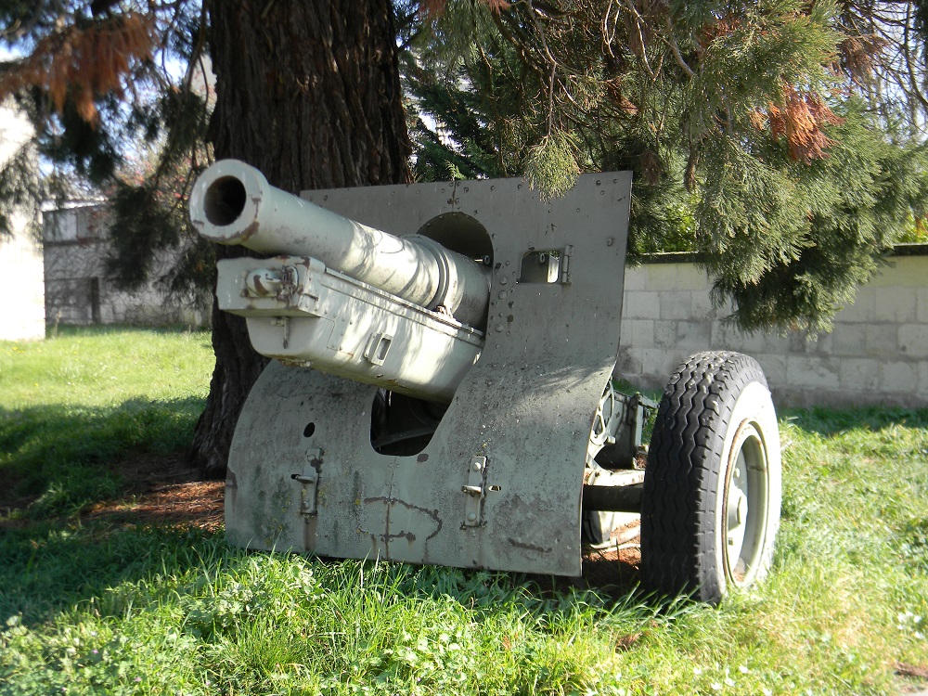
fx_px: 1260
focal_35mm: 47
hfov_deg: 40.4
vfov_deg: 30.9
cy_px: 348
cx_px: 464
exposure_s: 1/170
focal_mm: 8.6
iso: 80
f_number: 3.9
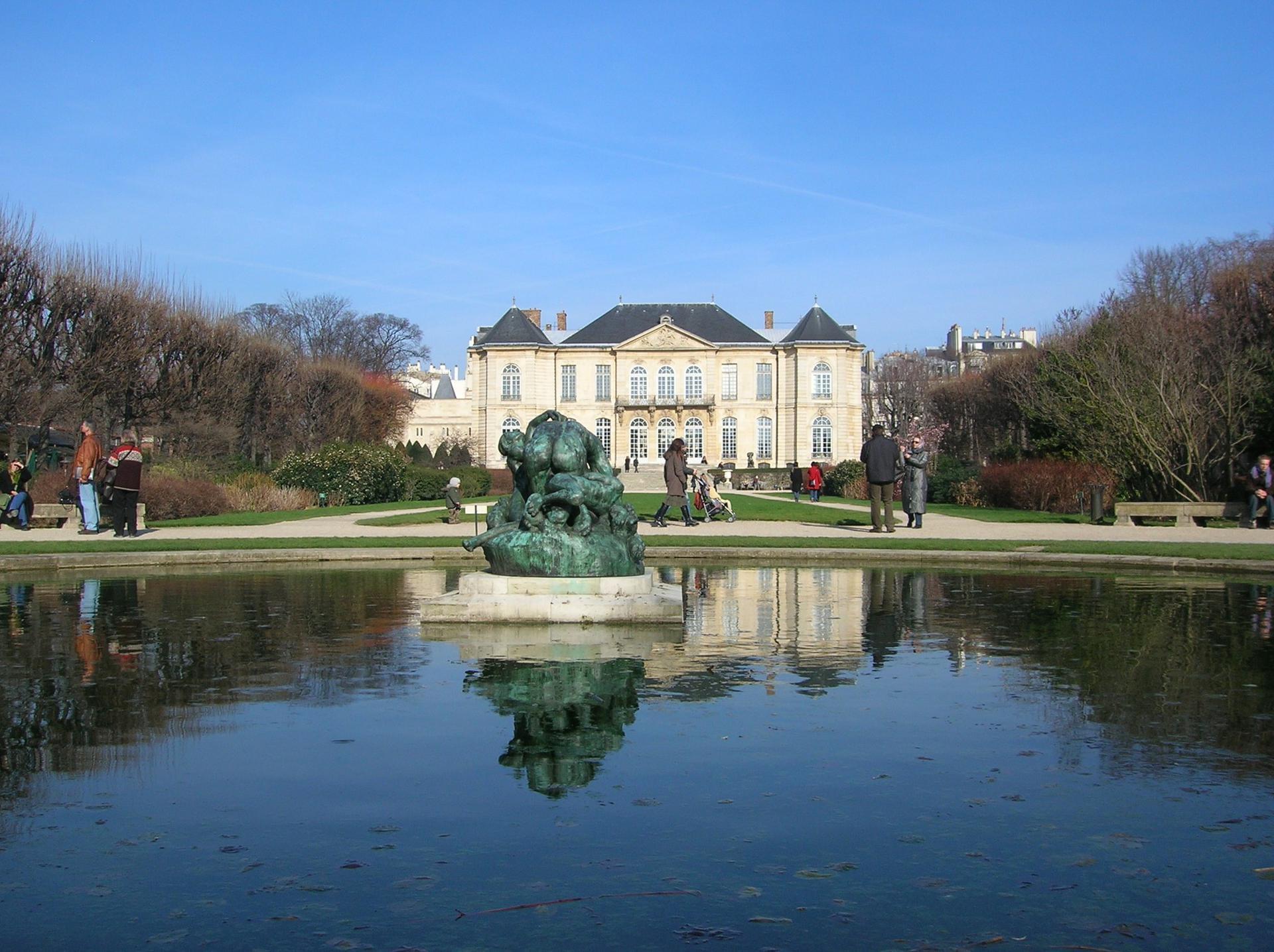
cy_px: 476
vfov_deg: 41.7
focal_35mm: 34
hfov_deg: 54.0
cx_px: 637
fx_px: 1250
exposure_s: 1/460
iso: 50
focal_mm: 5.7
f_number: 4.9
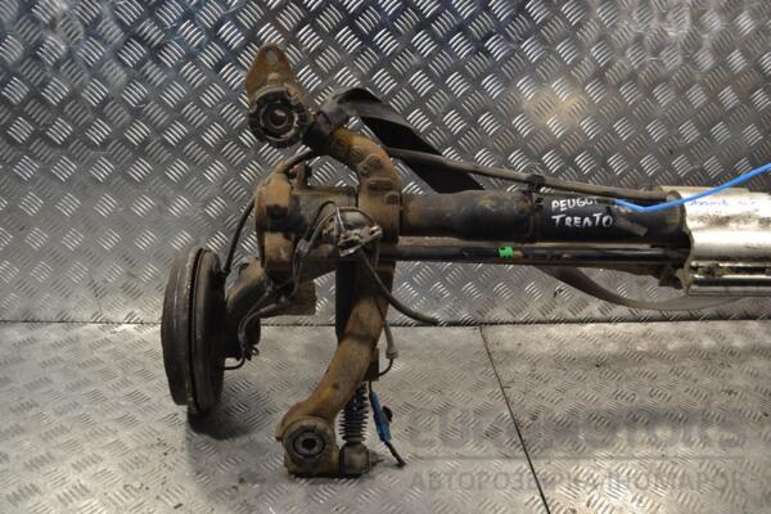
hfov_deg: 57.2
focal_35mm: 33
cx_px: 386
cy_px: 257
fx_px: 707
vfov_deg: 40.0
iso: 400
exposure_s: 1/125
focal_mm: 22
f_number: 5.6
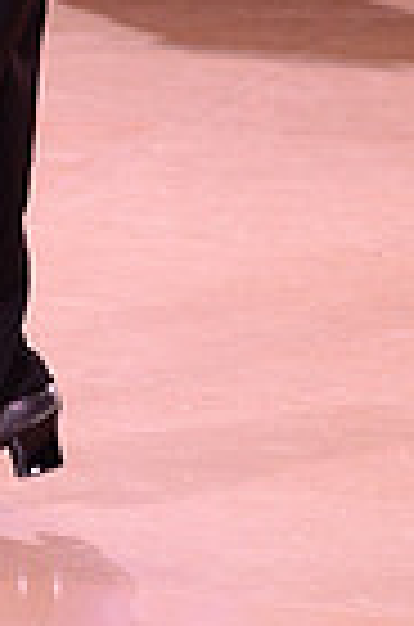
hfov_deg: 3.3
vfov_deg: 5.0
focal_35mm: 408
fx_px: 7073
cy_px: -374
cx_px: -335
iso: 2500
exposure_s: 1/250
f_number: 5.6
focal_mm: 98
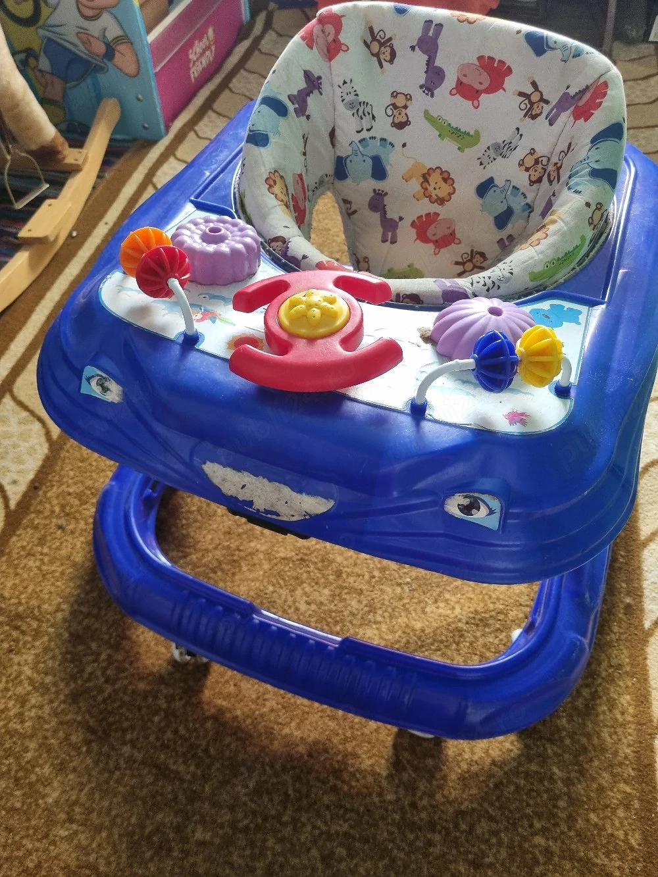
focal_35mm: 26
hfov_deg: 53.1
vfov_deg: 67.3
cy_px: 438
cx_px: 329
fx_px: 659
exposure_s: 1/50
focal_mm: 5.4
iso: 400
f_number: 1.8
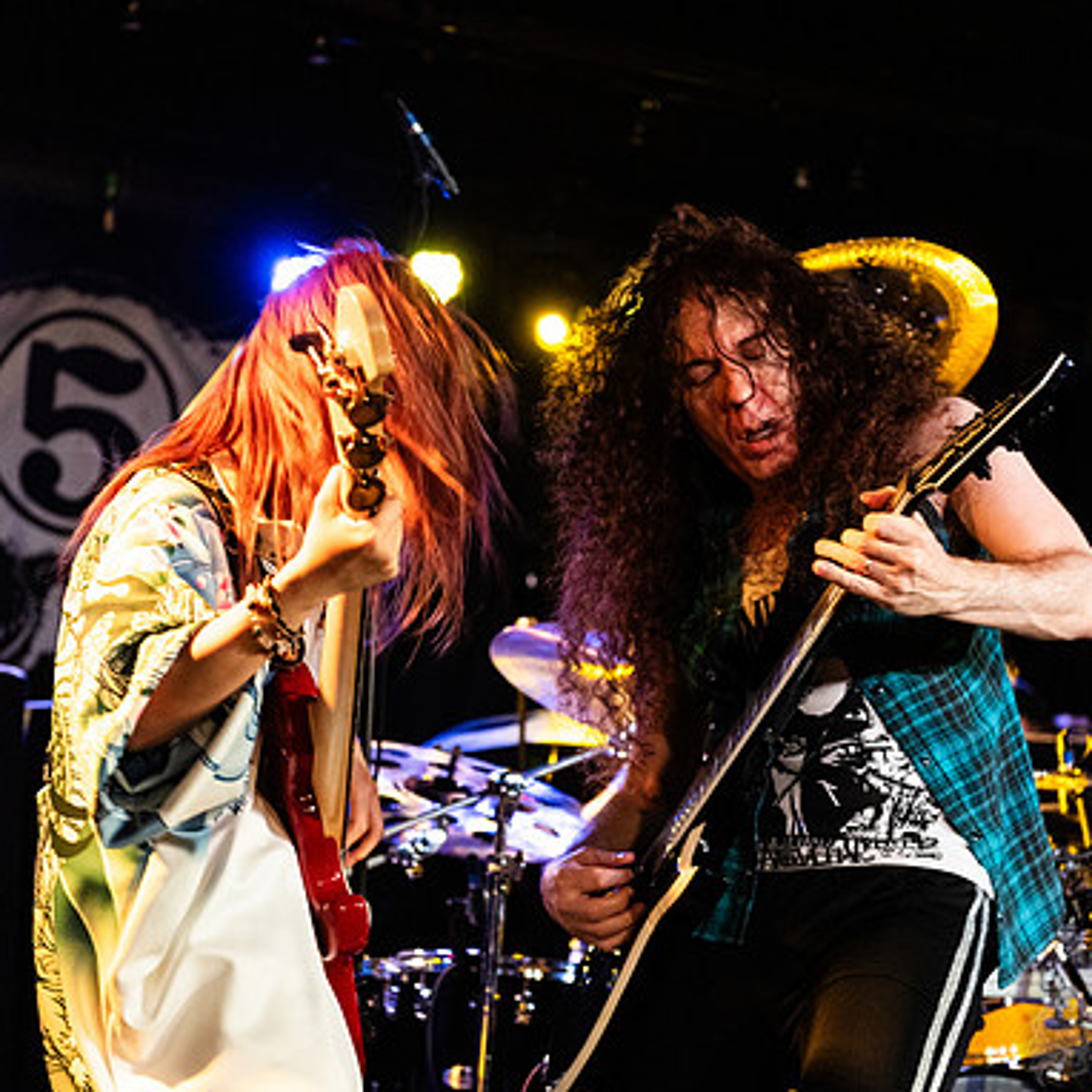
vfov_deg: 21.7
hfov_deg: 21.7
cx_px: 537
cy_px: 550
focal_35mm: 80
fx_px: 2855
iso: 2000
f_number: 3.5
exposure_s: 1/160
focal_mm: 62
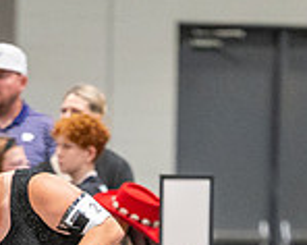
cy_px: 396
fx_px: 6678
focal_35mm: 736
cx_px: 85
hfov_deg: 2.6
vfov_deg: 2.1
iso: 6400
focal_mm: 200
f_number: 2.8
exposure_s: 1/250
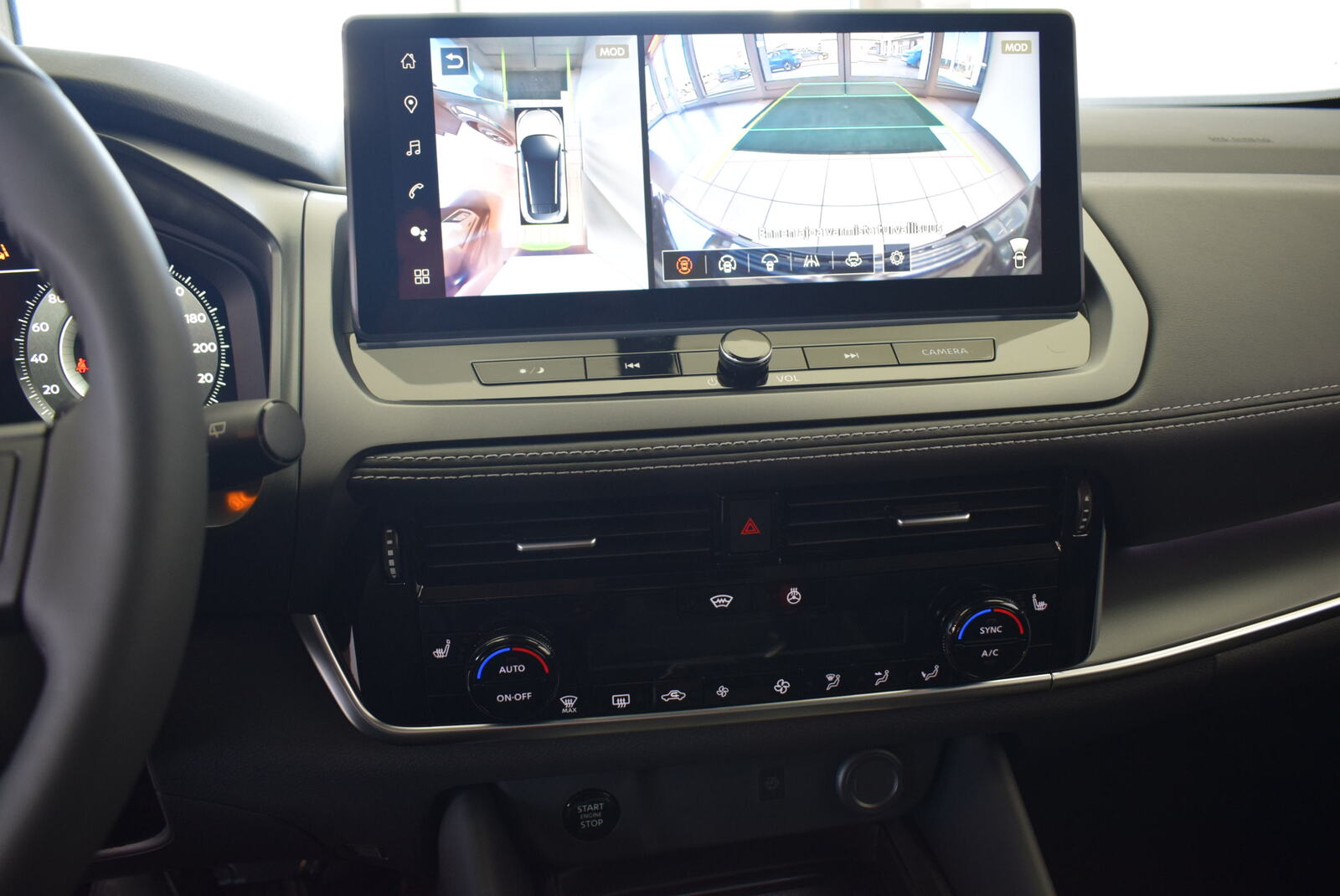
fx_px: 1118
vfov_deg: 43.7
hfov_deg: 61.9
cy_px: 448
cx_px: 670
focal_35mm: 30
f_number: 3.5
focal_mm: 20
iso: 1000
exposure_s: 1/60
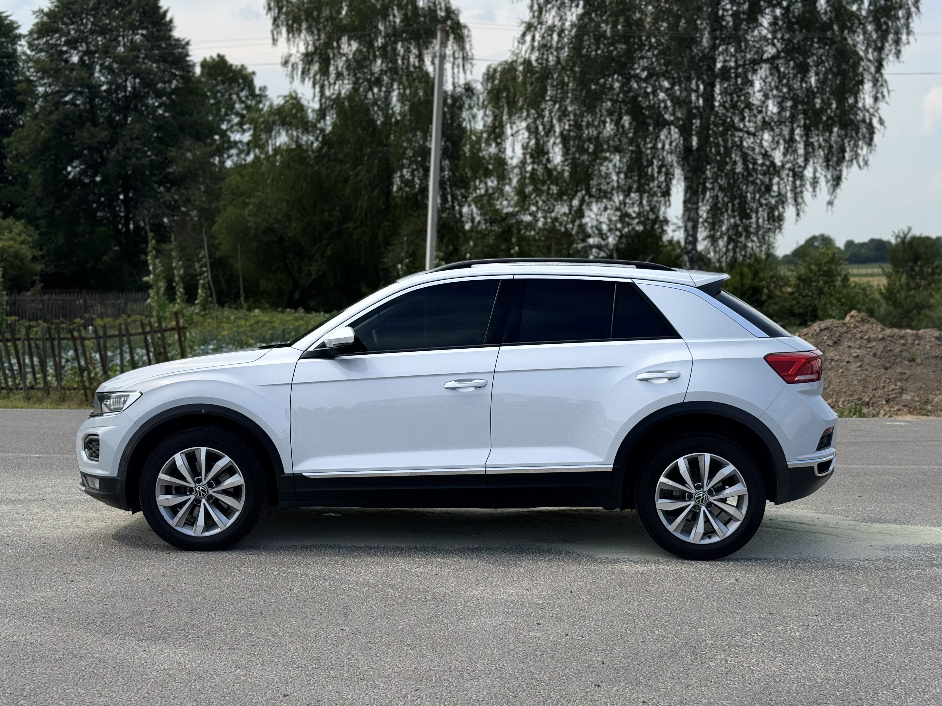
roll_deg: +0.3
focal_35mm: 48
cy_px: 353
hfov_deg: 39.7
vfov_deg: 30.3
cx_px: 471
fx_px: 1306
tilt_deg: -3.5
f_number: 1.78
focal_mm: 6.76
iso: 64
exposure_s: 1/5376
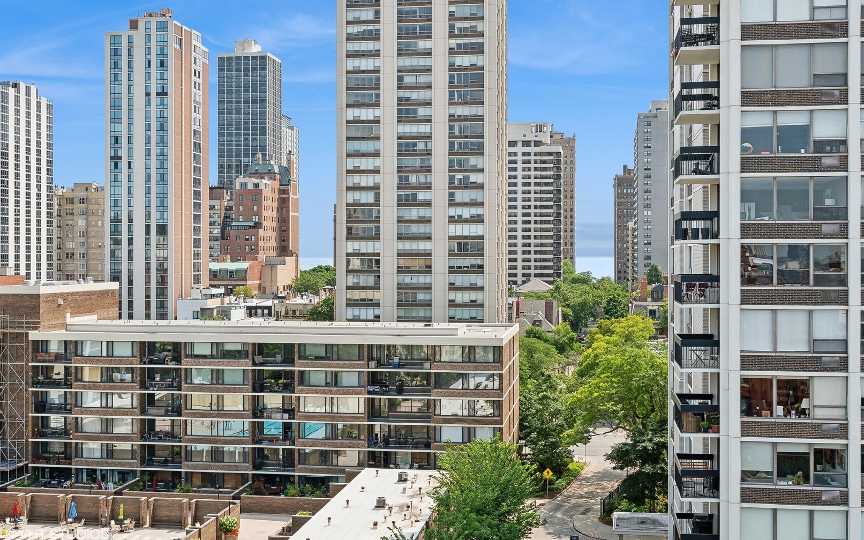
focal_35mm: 43
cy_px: 257
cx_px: 432
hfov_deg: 46.2
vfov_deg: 29.9
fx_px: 1012
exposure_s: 1/180
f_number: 9.5
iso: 200
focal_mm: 28
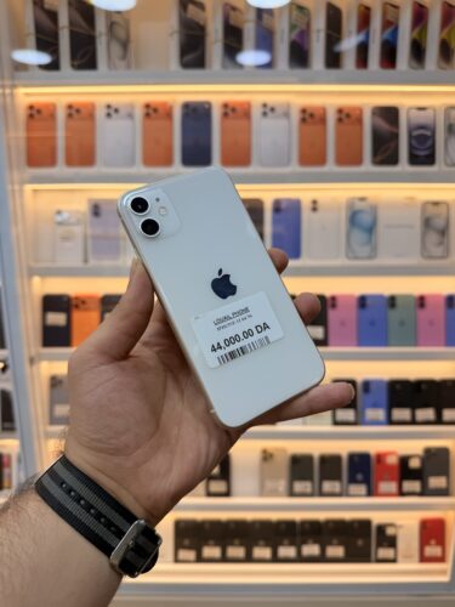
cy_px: 304
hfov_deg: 56.8
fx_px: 421
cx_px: 228
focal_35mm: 24
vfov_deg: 71.6
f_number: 1.78
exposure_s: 1/563
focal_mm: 6.76
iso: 80
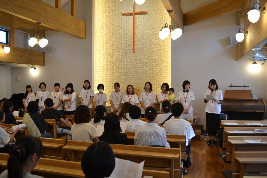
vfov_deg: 40.0
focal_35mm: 33
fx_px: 245
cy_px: 89
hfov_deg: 57.2
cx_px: 134
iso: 400
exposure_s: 1/60
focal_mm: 22
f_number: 3.8
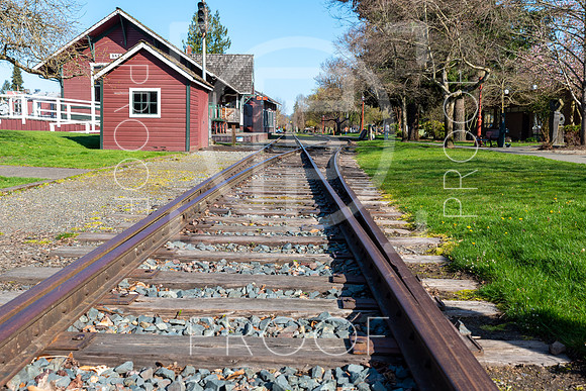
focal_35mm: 36
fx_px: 594
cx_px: 300
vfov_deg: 36.4
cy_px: 195
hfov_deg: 52.5
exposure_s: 1/400
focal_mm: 35
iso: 200
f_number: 10
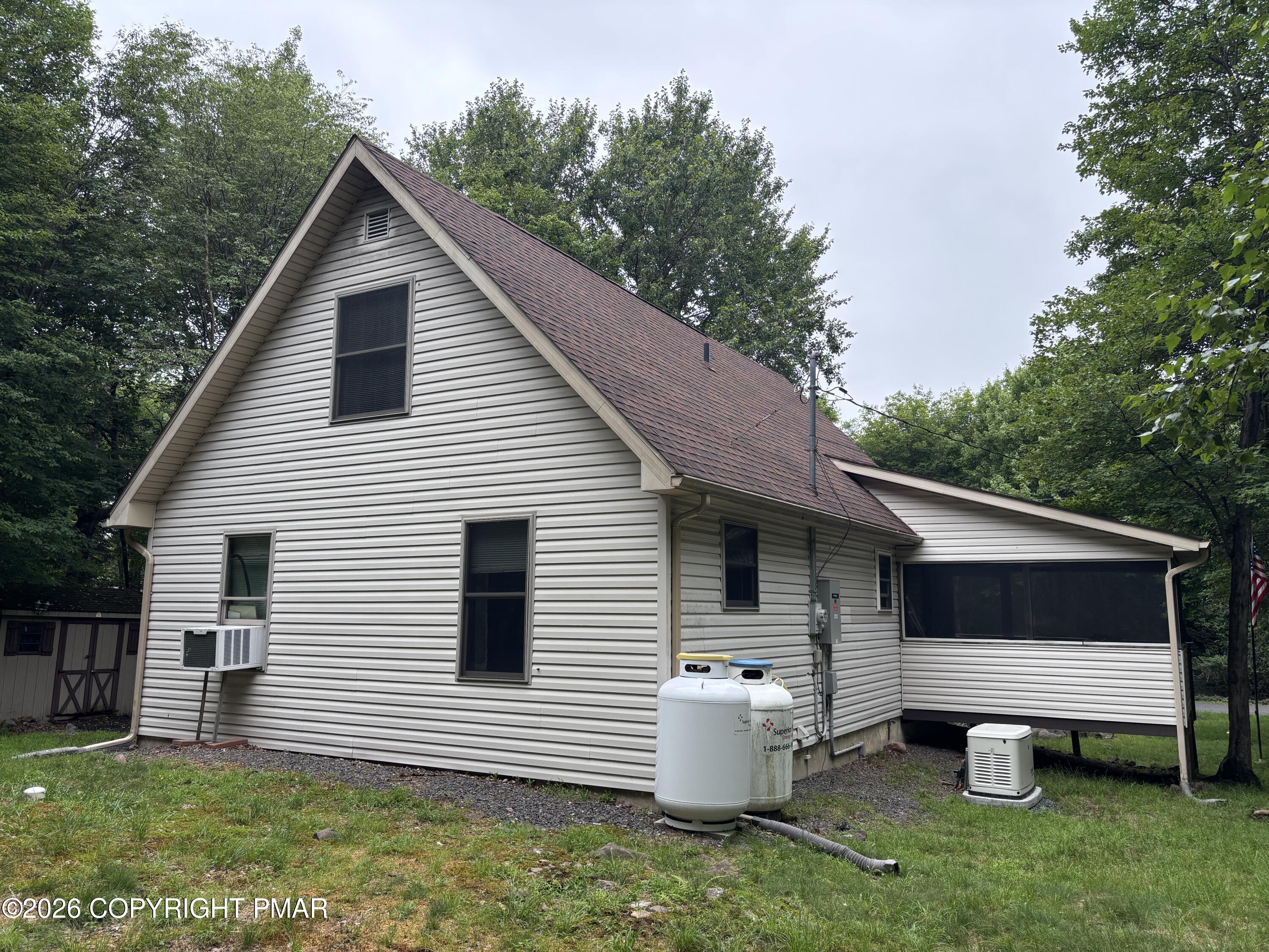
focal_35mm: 26
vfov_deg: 53.1
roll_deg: -0.5
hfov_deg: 67.3
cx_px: 634
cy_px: 476
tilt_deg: +7.9
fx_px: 953
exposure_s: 1/500
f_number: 1.6
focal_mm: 5.96
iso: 50
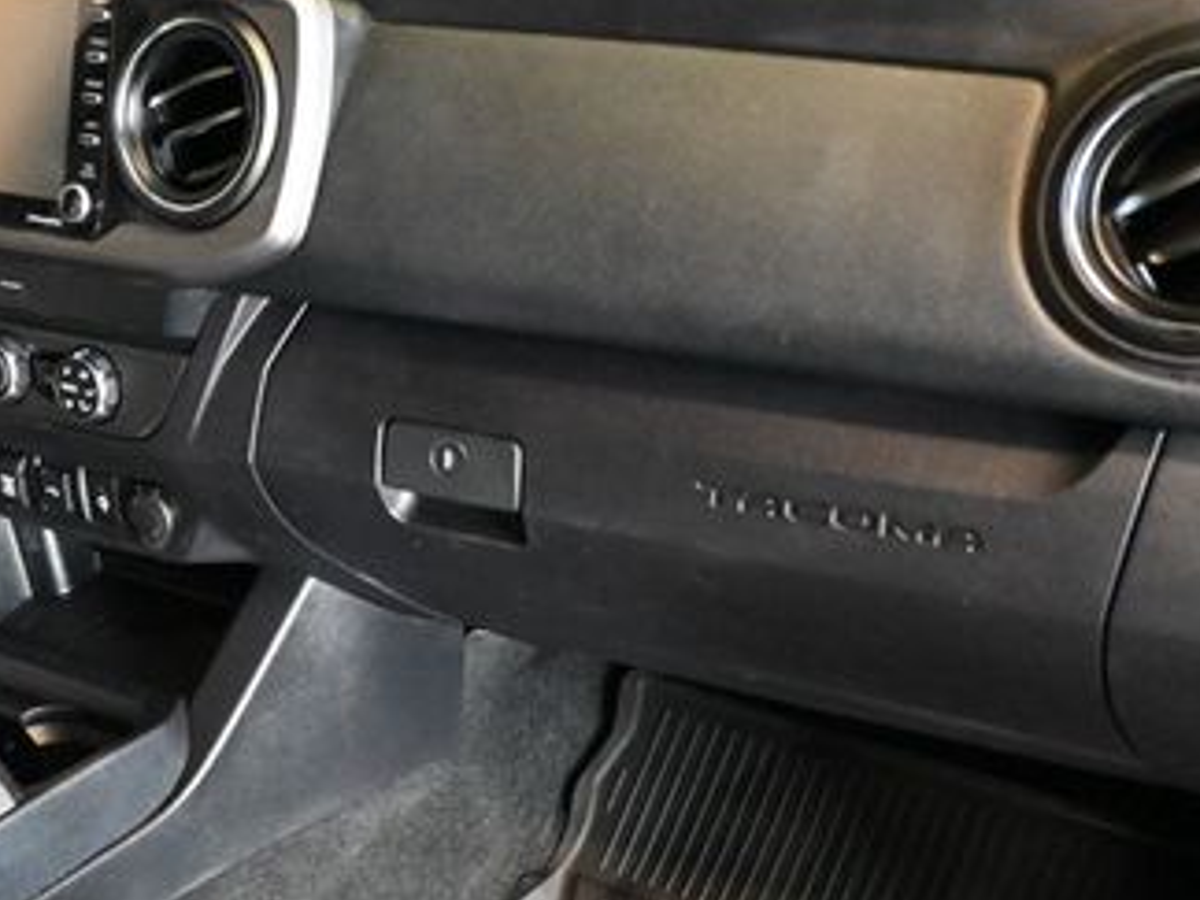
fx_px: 1923
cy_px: 570
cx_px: 281
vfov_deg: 26.2
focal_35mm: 55
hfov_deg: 33.9
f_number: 3.8
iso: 9000
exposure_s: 1/60
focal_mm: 19.5
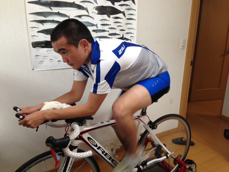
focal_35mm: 33
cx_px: 114
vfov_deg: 42.9
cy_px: 86
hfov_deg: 55.4
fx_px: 218
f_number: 2.4
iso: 64
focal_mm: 4.13
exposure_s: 1/20
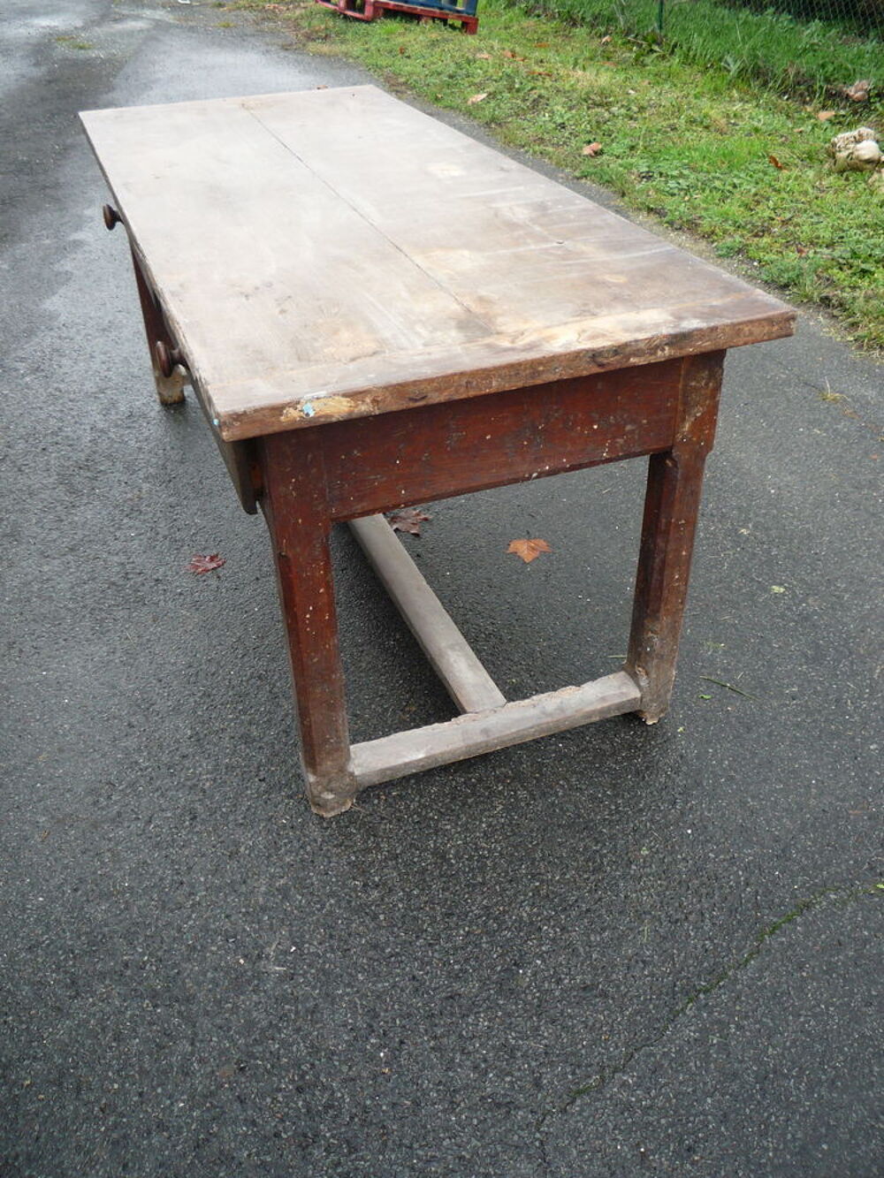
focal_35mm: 30
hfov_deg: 46.8
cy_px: 589
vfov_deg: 60.0
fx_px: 1021
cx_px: 442
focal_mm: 5.2
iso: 100
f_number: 3.3
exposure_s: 1/40
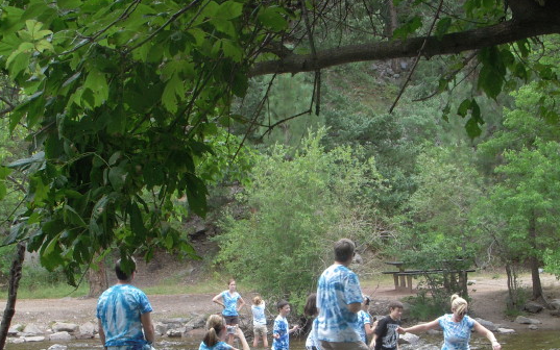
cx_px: 293
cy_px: 284
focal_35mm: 60
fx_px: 916
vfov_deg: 21.4
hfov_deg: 34.0
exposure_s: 1/60
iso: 100
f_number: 3.3
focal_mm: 6.3
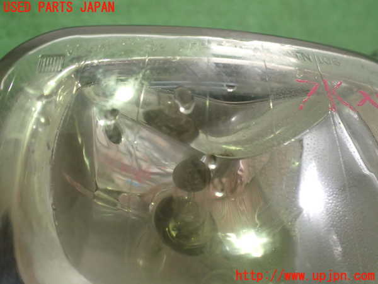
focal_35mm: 30
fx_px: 328
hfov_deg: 60.0
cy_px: 142
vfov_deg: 46.8
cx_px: 189
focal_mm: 5.4
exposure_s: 1/125
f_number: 2.3
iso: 640
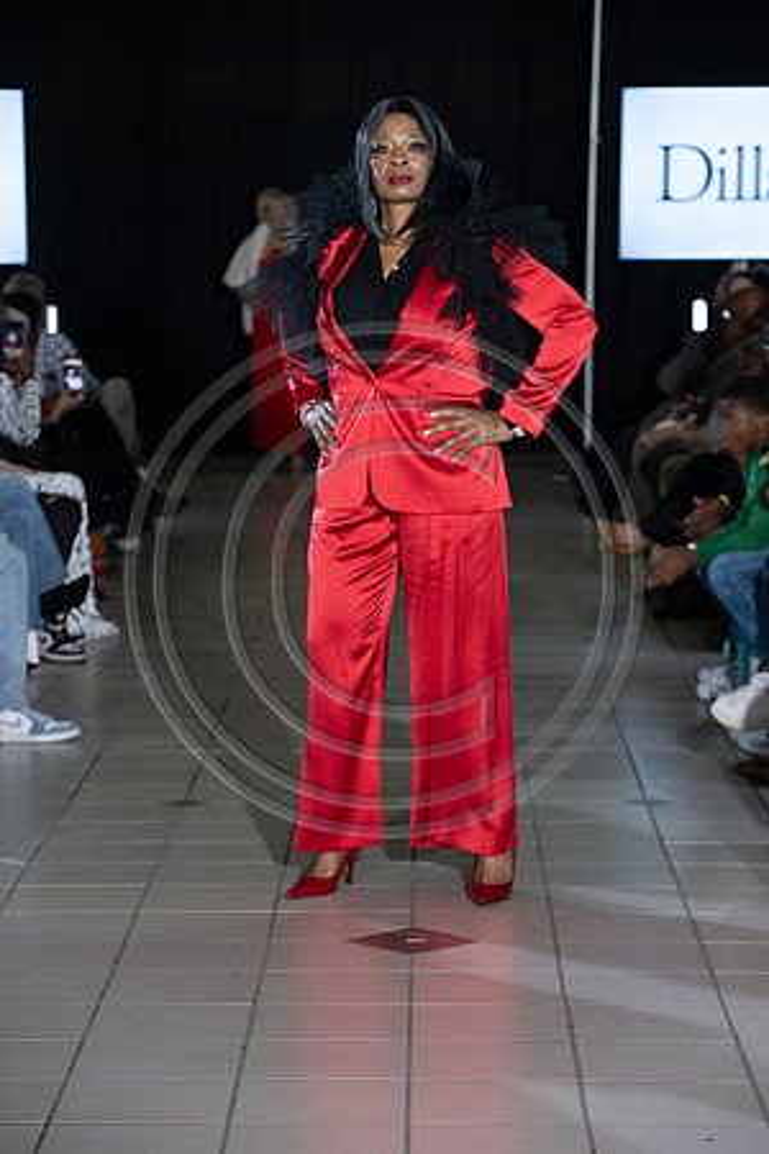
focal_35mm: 110
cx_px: 384
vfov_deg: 18.6
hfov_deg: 12.5
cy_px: 577
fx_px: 3524
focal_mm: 110
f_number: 5
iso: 1250
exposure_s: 1/160
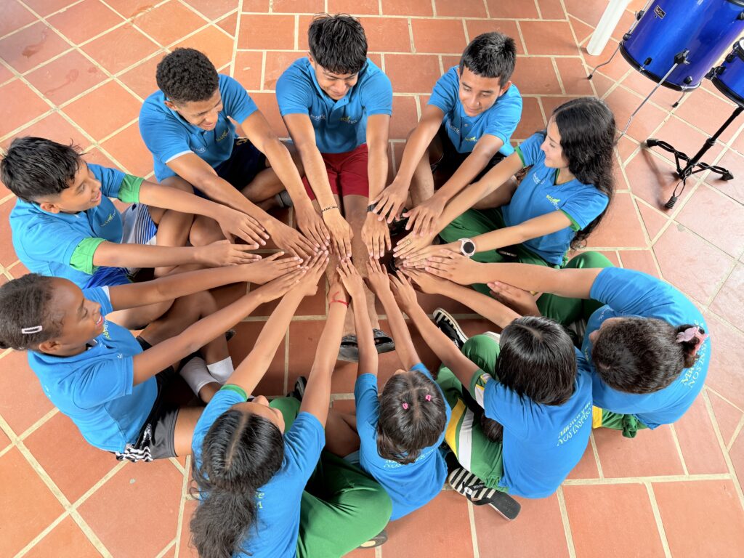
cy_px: 279
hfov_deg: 71.6
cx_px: 372
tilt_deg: -60.0
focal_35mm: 24
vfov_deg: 56.8
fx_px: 516
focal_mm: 6.76
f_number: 1.78
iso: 200
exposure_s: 1/65
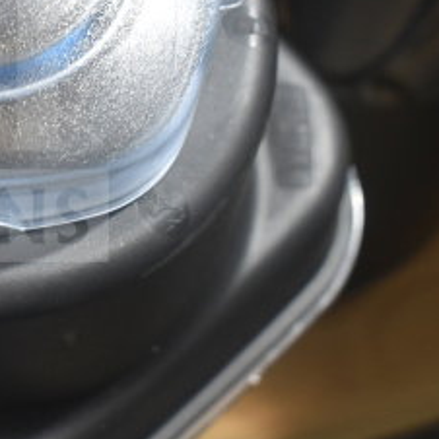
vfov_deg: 14.8
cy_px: 108
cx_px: -111
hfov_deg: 14.4
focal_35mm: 117
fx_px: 1679
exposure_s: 1/50
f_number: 4.5
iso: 900
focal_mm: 34
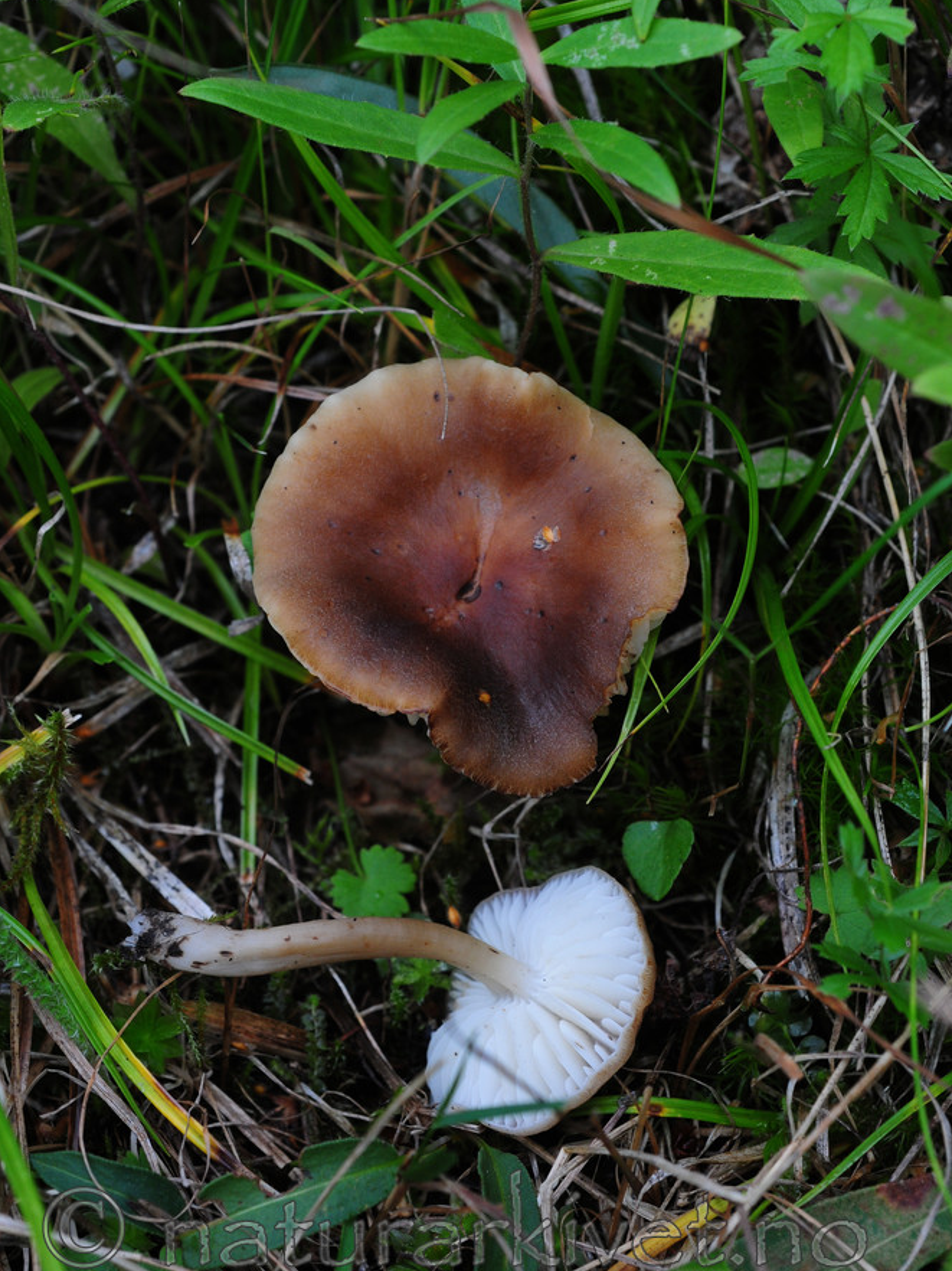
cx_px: 477
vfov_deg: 20.0
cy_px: 620
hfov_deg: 15.1
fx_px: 3595
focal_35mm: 98
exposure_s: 1/100
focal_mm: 60
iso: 400
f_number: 9
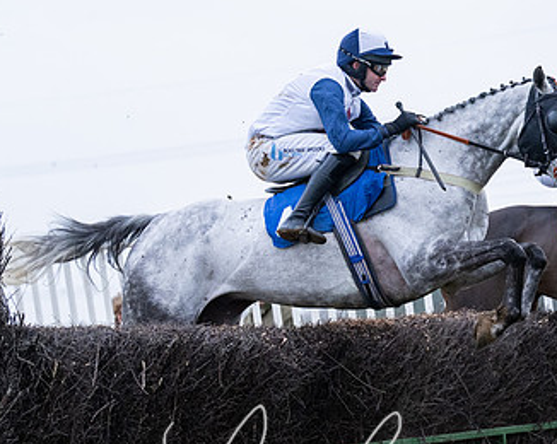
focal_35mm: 222
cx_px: 565
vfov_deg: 6.9
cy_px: 356
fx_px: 3655
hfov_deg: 8.7
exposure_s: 1/1600
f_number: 3.5
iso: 1250
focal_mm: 79
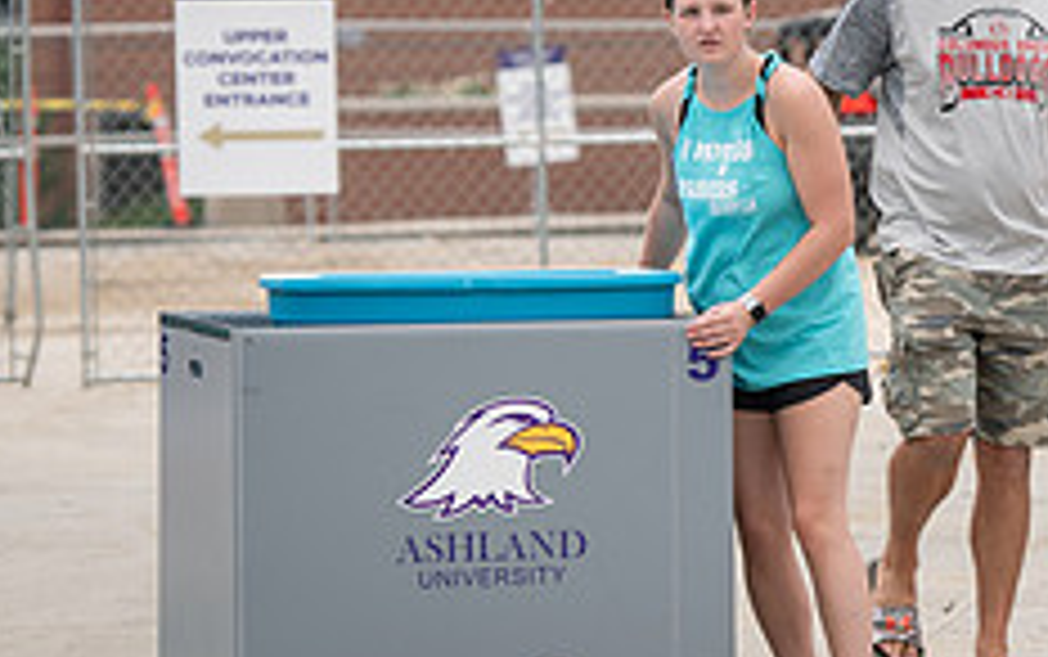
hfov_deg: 7.1
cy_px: 286
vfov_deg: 4.5
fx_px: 8403
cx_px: 886
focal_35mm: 294
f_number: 3.5
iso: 64
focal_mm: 116
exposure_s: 1/200
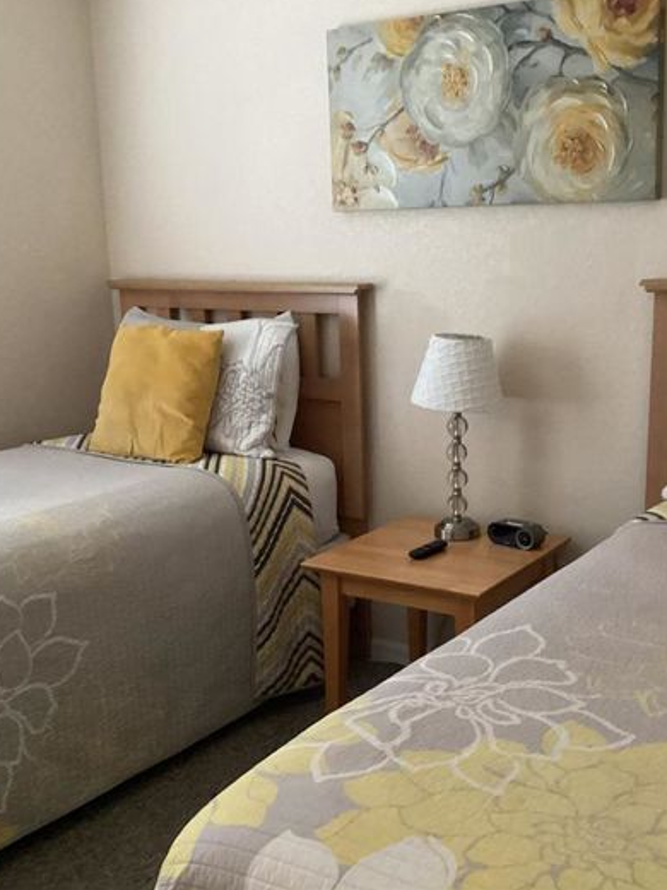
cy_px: 440
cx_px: 415
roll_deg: +1.8
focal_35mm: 42
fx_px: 1079
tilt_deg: -10.7
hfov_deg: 34.2
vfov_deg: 44.8
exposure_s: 1/24
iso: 640
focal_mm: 3.3
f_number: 2.4
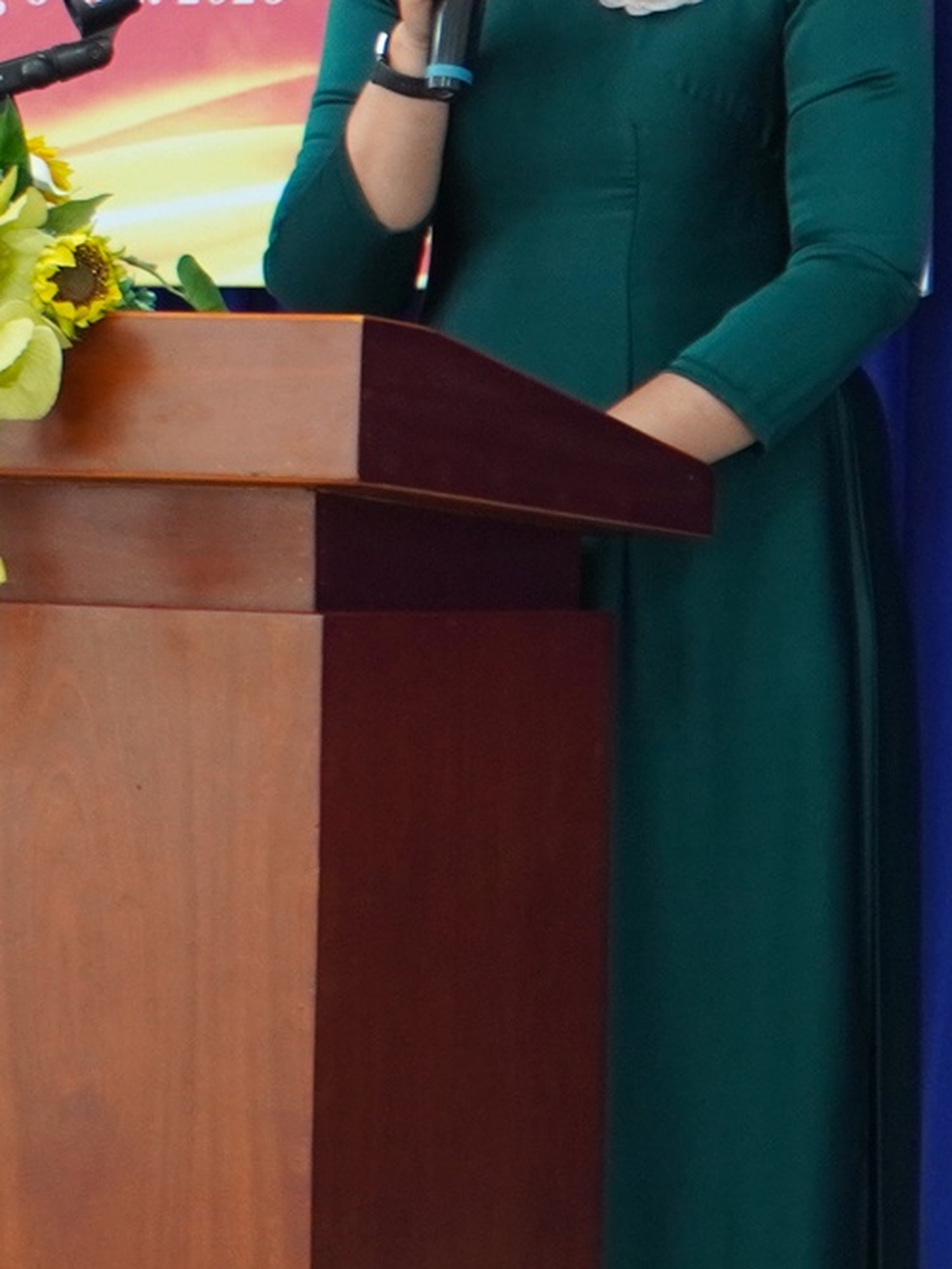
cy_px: -239
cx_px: -259
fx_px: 6701
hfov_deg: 8.0
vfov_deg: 10.6
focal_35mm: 183
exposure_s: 1/50
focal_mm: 33
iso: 640
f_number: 4
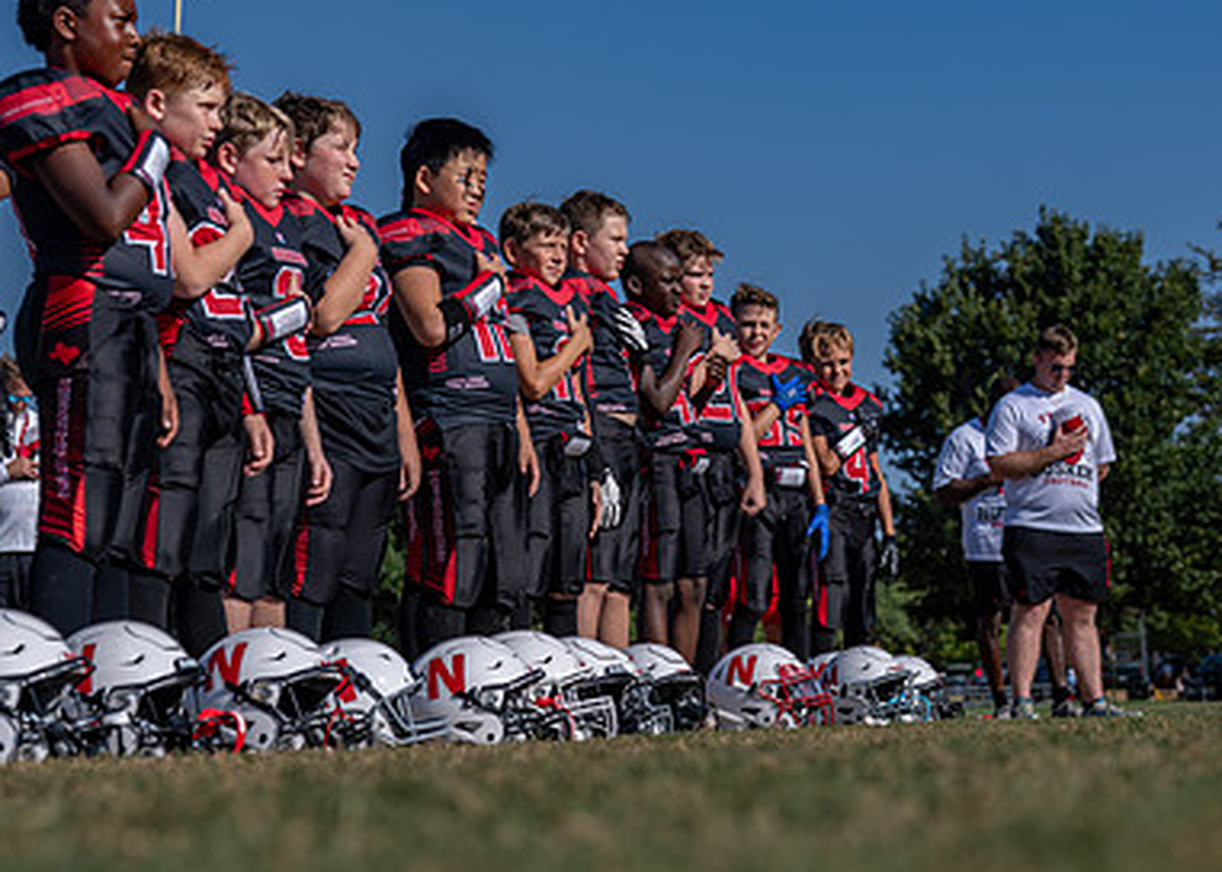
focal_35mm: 116
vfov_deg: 12.4
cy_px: 312
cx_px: 503
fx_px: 4025
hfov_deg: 17.3
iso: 100
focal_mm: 70
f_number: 5
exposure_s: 1/1250
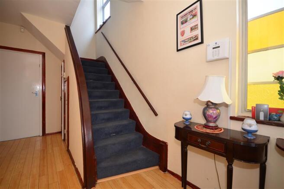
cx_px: 142
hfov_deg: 100.4
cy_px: 94
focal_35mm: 15
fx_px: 118
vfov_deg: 77.3
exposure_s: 1/13
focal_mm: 10
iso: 200
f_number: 6.3
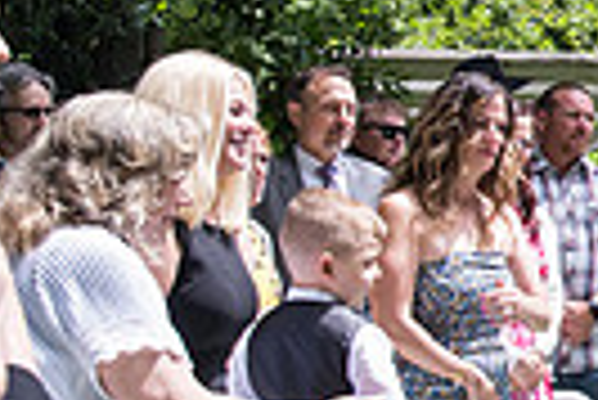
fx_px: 2029
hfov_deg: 14.9
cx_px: 1030
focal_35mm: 122
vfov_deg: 11.3
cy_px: 178
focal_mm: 28
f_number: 7.1
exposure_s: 1/400
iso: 640
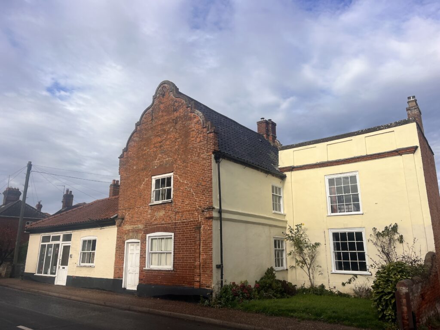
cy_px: 165
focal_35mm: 26
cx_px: 220
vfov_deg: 53.1
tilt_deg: +14.4
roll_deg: -0.2
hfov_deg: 67.3
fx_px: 330
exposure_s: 1/2632
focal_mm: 5.1
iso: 50
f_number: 1.6
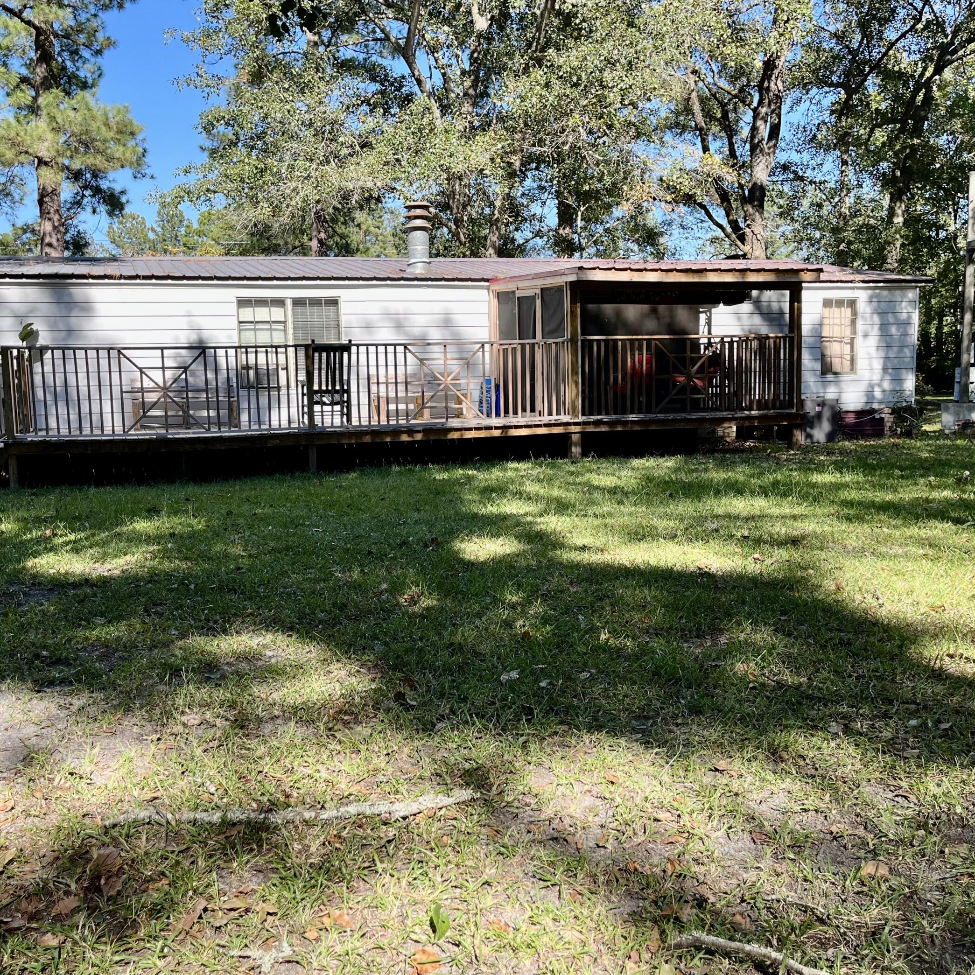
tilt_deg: -7.1
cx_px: 430
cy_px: 511
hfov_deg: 49.6
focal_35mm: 33
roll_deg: +2.4
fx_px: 1052
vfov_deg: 49.7
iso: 50
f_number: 1.6
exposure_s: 1/793
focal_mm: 5.1
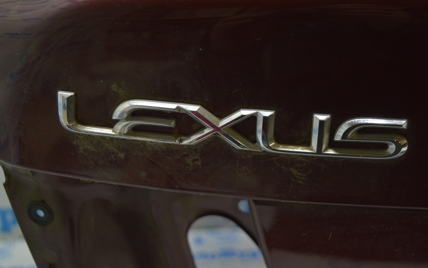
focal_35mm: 53
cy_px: 134
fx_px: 618
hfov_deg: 38.2
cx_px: 215
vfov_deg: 24.4
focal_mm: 34
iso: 400
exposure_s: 1/50
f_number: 4.5
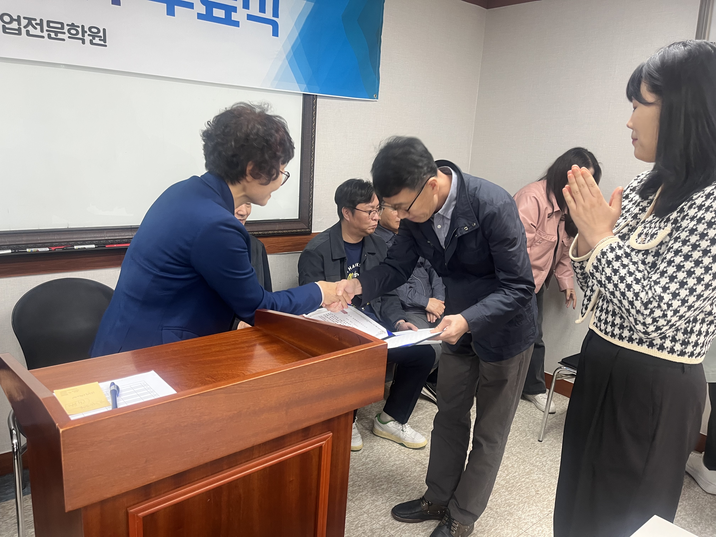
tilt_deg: -13.6
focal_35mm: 26
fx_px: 538
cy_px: 268
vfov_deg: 53.1
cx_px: 358
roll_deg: -4.1
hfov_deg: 67.3
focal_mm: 5.1
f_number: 1.6
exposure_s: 1/60
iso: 100
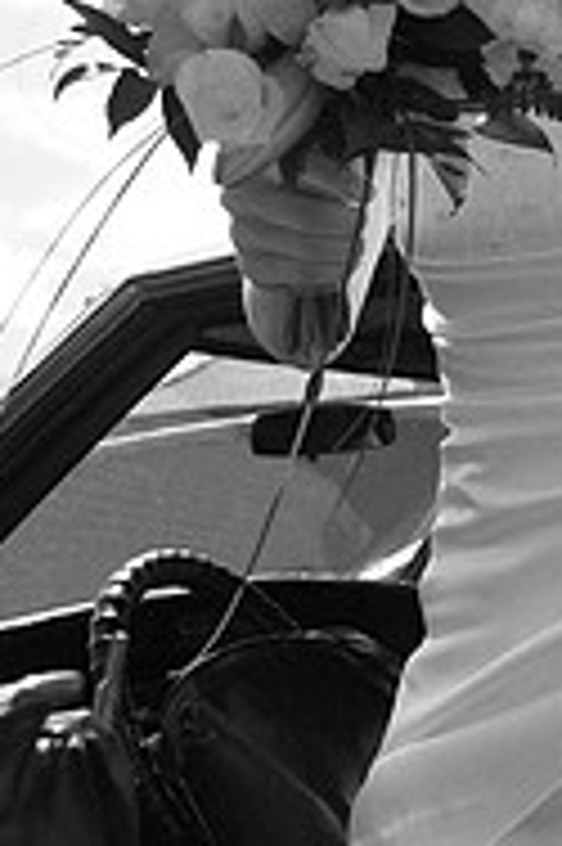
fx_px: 1853
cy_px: 454
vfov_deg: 25.7
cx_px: 580
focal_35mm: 79
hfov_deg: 16.8
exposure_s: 1/750
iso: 400
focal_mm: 22
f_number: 4
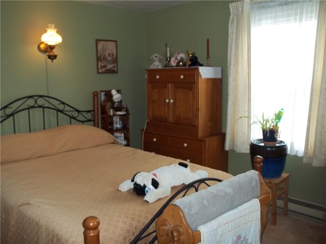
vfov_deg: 42.9
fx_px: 311
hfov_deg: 55.4
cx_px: 163
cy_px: 122
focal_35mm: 33
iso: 160
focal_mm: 5.9
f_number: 3.3
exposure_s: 1/30
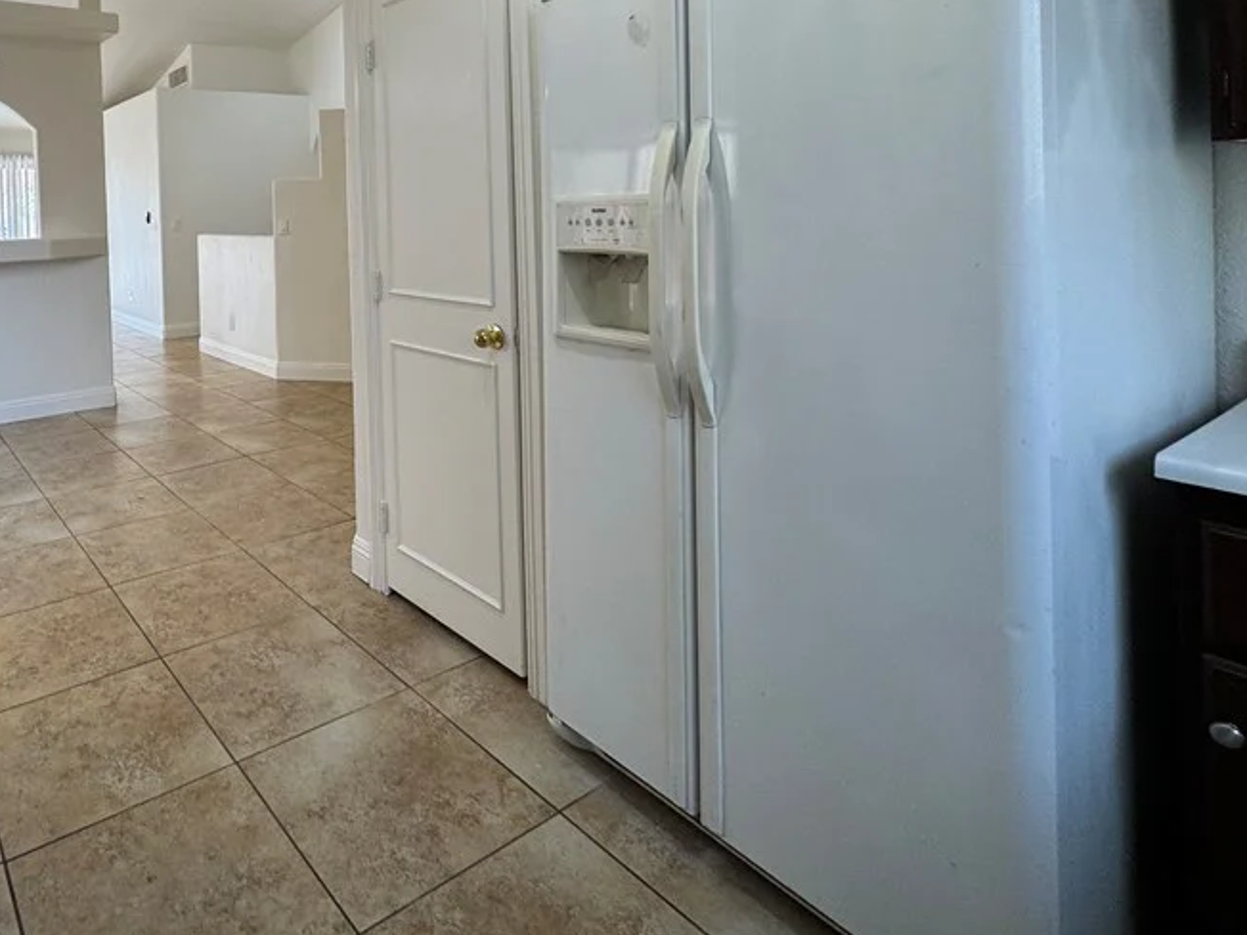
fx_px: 793
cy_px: 208
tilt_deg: -0.3
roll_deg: +1.7
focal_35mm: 22
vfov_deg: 57.3
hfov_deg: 71.2
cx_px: 312
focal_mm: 2.22
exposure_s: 1/120
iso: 100
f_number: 2.2
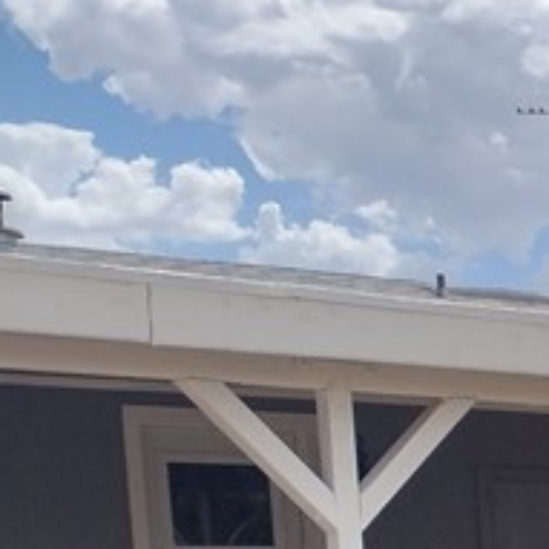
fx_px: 2297
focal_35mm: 128
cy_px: 917
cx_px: 1256
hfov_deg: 11.6
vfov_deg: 12.7
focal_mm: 4.71
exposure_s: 1/4435
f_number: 1.7
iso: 100
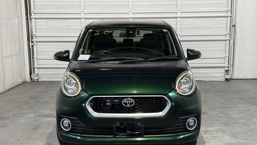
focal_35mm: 53
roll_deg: -0.2
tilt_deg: -10.1
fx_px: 361
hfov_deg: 39.2
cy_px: 89
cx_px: 128
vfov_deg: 22.6
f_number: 1.78
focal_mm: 6.76
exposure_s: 1/60
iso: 125
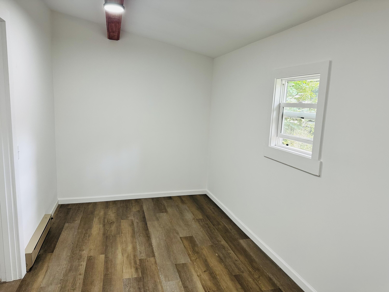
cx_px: 194
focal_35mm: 24
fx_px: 270
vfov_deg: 56.8
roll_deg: -2.3
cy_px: 146
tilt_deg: -8.6
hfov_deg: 71.6
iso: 160
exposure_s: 1/120
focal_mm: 6.86
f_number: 1.78
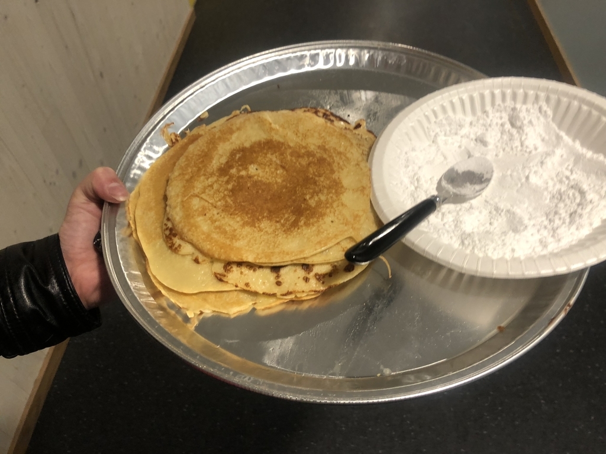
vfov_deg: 49.7
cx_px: 303
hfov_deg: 63.4
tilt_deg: -50.9
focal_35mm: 28
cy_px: 227
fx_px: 490
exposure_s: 1/17
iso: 50
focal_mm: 4
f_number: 1.8
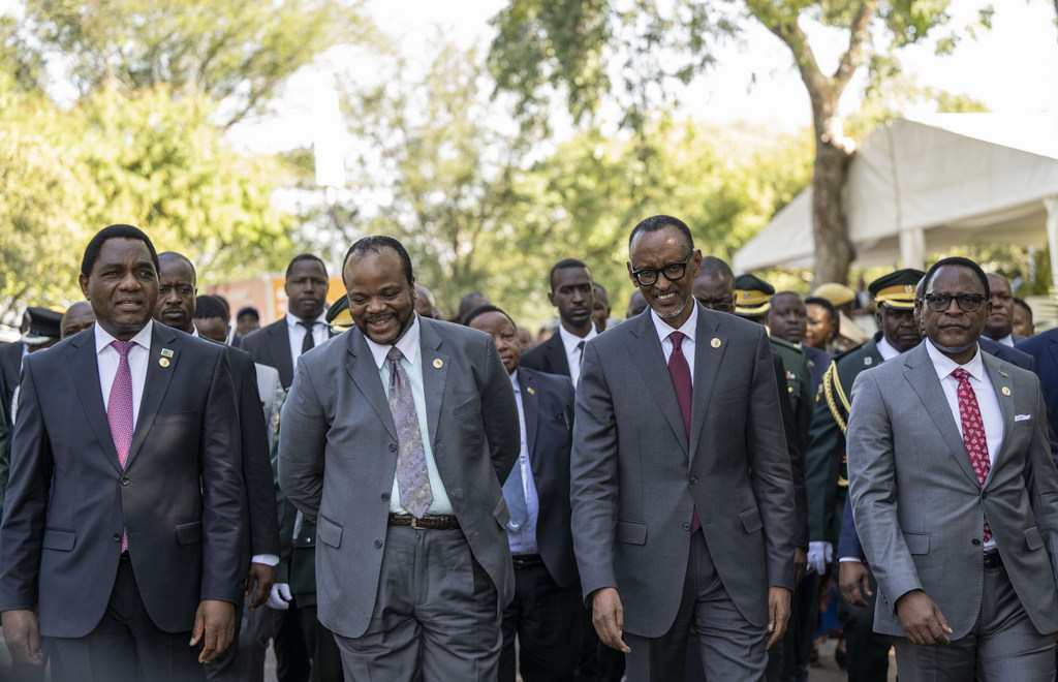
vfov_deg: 17.3
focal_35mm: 77
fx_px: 2238
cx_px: 549
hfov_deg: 26.6
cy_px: 305
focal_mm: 70
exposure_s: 1/200
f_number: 2.8
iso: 200
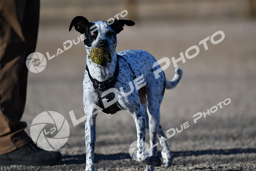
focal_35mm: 300
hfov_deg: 6.9
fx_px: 2134
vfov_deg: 4.6
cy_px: 86
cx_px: 128
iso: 125
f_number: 2.8
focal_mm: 200
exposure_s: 1/4000
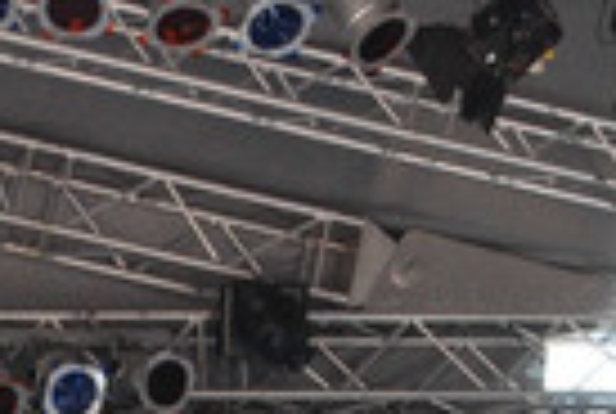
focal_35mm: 306
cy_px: 1170
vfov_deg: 4.4
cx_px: -522
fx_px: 5246
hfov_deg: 6.6
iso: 400
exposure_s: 1/125
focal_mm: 35
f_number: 5.6
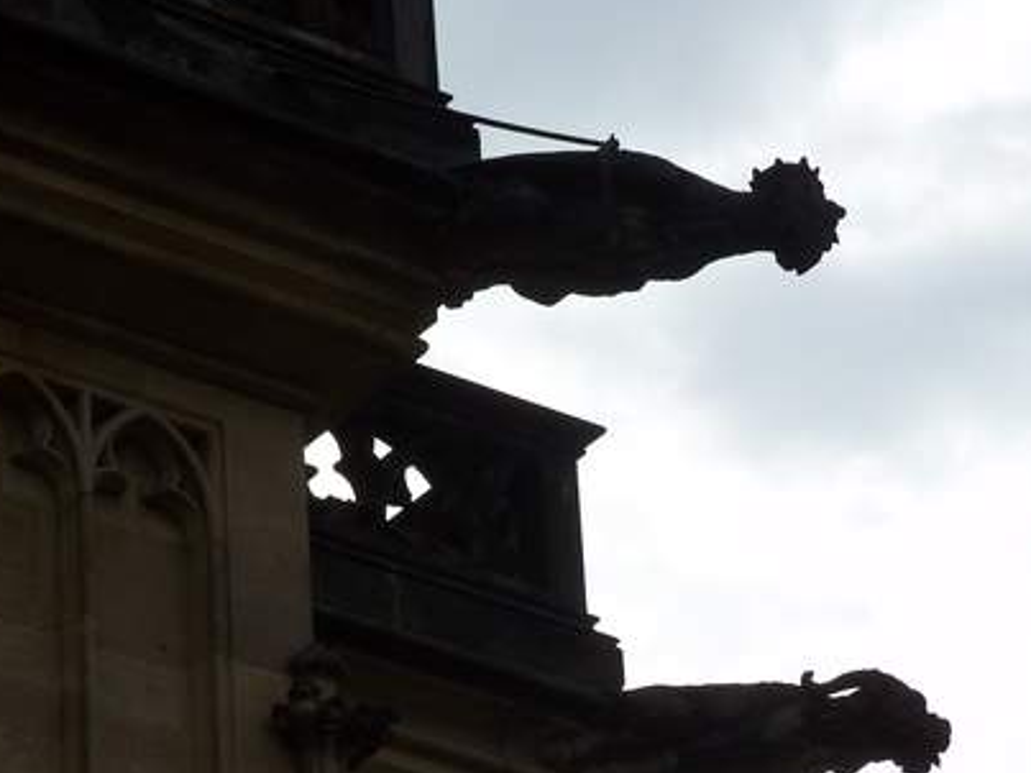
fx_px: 7384
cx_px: 494
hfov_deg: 8.0
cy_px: 512
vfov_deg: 6.0
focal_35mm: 248
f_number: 5.6
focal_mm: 32.9
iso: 64
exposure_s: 1/500
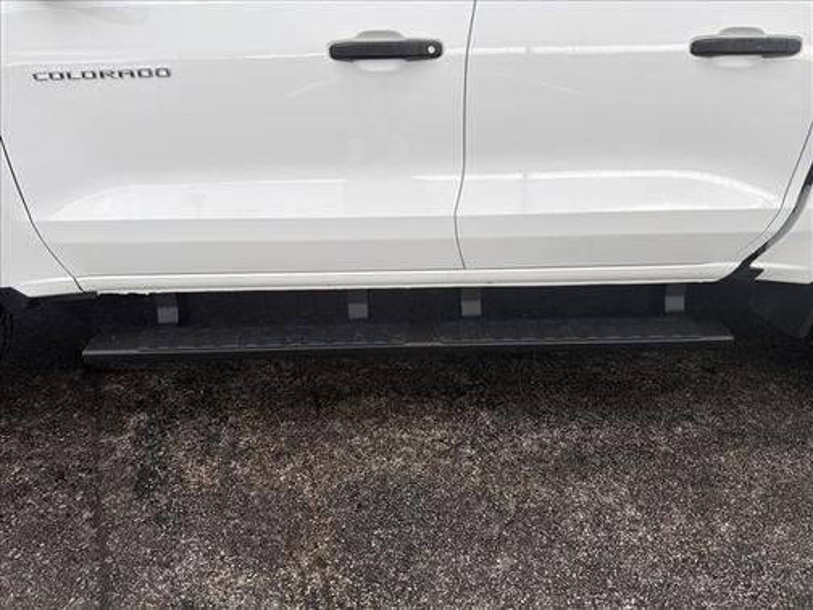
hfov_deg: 71.6
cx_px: 406
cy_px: 305
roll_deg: +0.6
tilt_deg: -25.0
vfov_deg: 56.8
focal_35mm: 24
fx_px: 564
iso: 64
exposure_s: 1/192
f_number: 1.78
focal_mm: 6.76
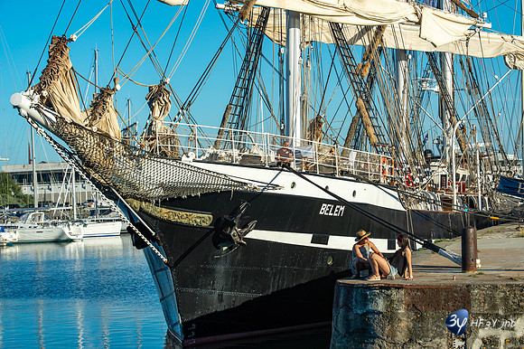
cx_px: 262
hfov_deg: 22.2
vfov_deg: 14.8
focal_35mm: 92
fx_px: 1338
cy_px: 174
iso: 100
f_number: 9
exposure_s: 1/320
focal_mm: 92
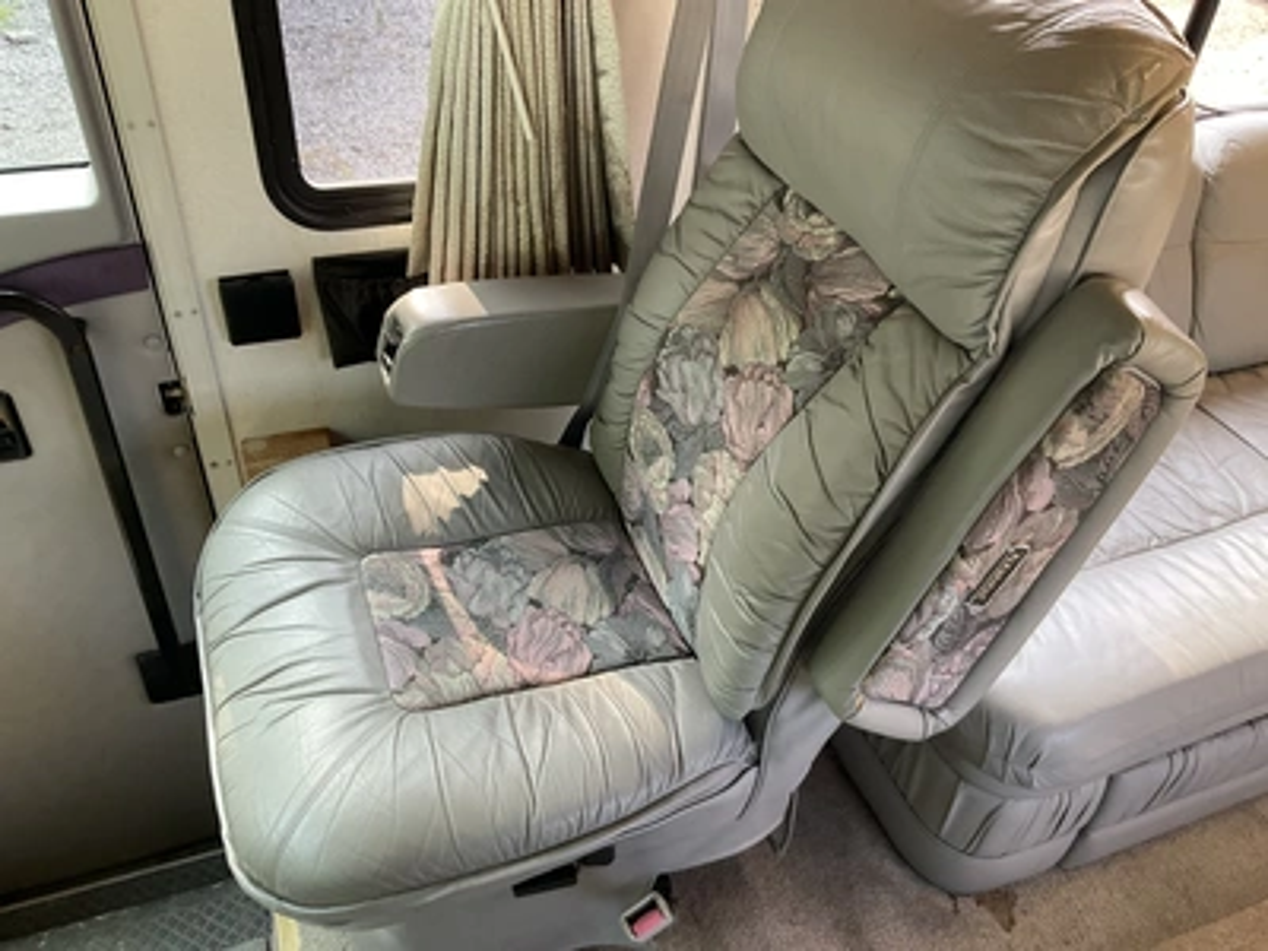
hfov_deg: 61.7
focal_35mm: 29
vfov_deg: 48.2
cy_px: 476
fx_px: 1062
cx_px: 634
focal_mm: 3
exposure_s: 1/75
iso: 64
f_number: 1.8
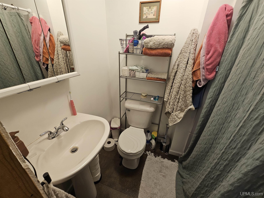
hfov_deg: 106.2
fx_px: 99
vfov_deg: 89.9
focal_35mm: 13
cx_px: 132
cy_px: 99
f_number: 2.2
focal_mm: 2.2
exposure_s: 1/60
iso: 100
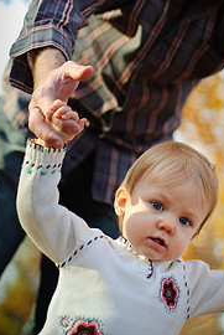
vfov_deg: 16.3
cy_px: 100
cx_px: 170
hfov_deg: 11.0
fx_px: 1162
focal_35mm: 125
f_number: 2
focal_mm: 50
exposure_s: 1/640
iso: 160
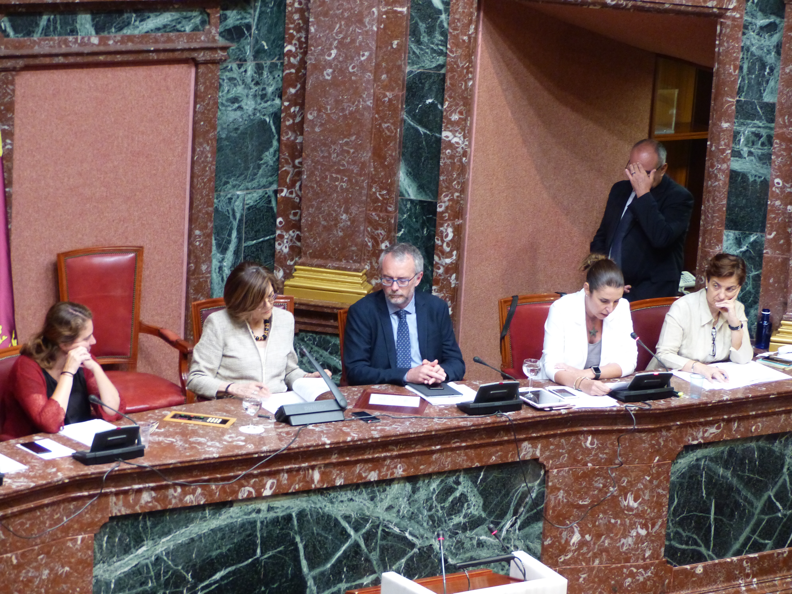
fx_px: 2608
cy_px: 297
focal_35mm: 114
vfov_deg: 13.0
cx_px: 396
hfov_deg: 17.3
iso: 400
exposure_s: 1/20
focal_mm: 20.5
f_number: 2.8
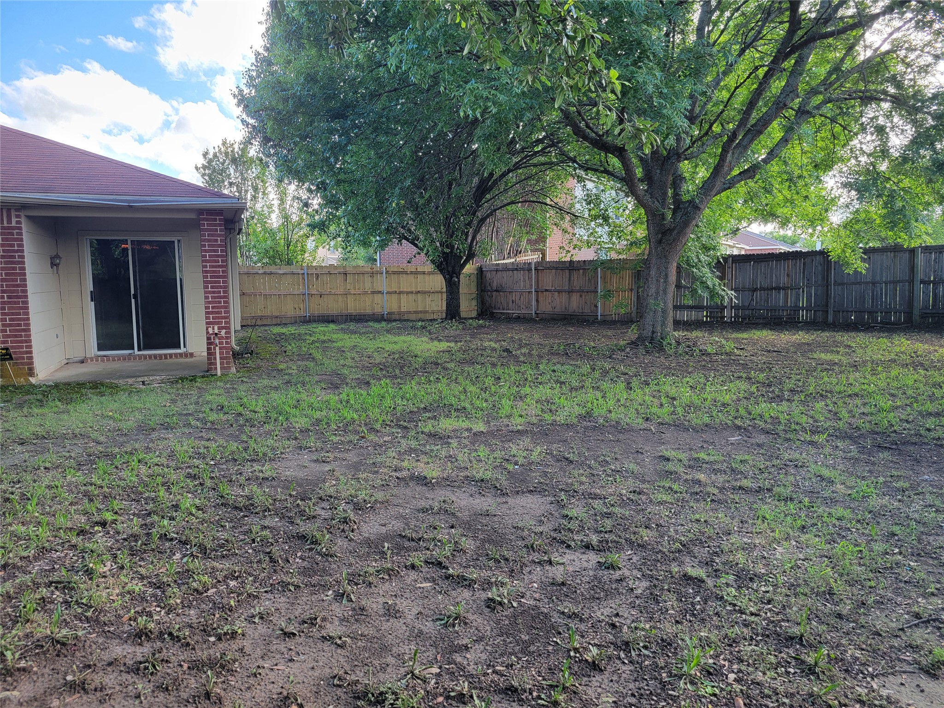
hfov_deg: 67.3
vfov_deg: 53.1
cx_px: 472
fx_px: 709
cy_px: 354
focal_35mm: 26
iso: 40
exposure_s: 1/145
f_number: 1.8
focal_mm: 5.4
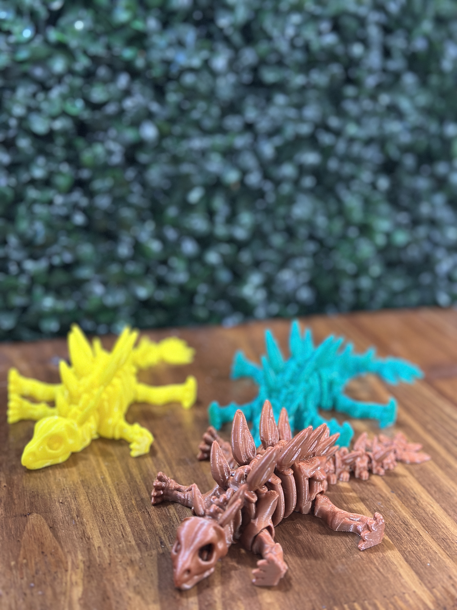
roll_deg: -3.3
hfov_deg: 30.3
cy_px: 305
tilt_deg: -19.9
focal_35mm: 48
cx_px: 228
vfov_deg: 39.7
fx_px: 845
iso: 500
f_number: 1.78
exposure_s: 1/33
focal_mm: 6.86
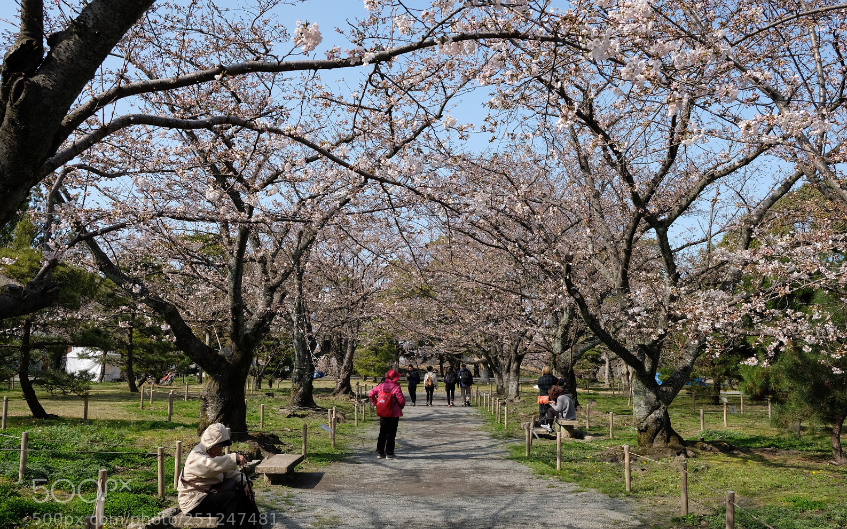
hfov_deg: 54.0
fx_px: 831
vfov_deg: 35.3
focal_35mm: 36
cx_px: 426
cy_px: 276
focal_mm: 23
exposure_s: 1/300
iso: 200
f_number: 8
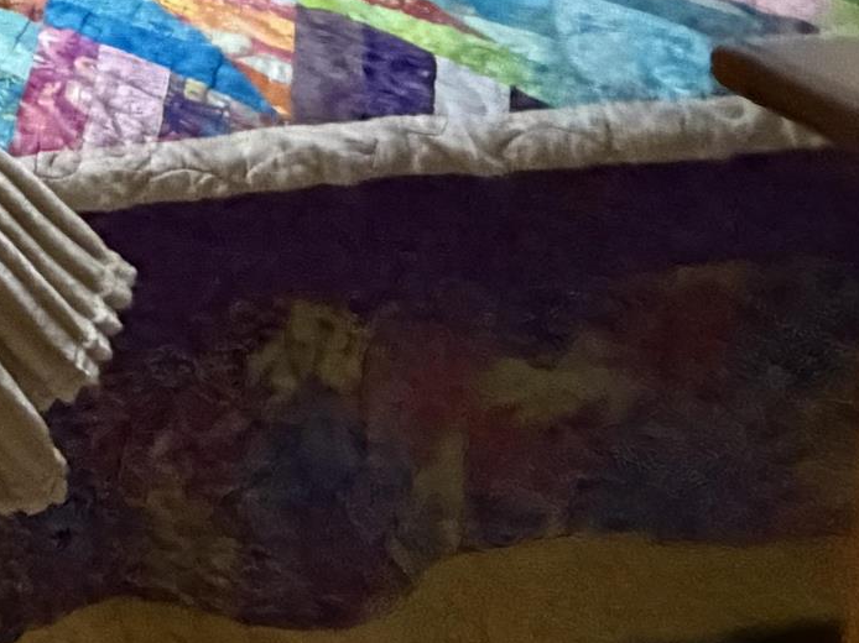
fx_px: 1538
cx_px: -1036
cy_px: -718
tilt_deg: -4.6
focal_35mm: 62
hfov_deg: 17.0
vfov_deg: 16.5
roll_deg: +2.5
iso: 640
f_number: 2.2
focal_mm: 2.22
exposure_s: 1/60
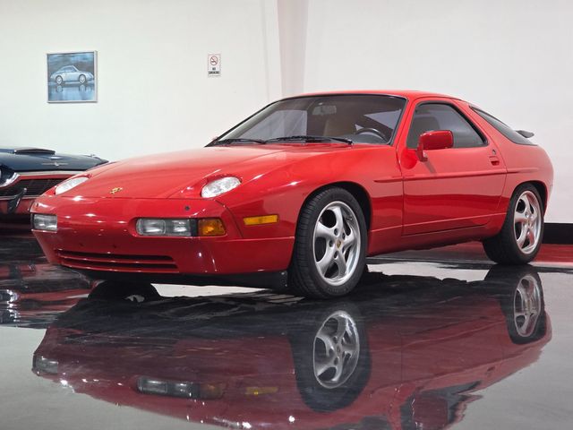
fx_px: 1142
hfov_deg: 28.2
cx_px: 286
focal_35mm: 69
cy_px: 215
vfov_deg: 21.3
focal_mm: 7.9
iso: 500
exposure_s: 1/120
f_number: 2.4
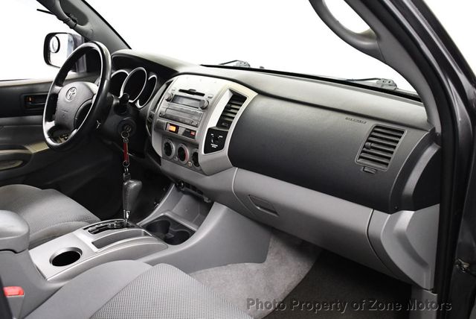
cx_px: 238
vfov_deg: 36.9
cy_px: 160
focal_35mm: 36
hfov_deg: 53.1
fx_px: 476
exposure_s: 1/100
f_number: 3.5
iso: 3200
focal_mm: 18
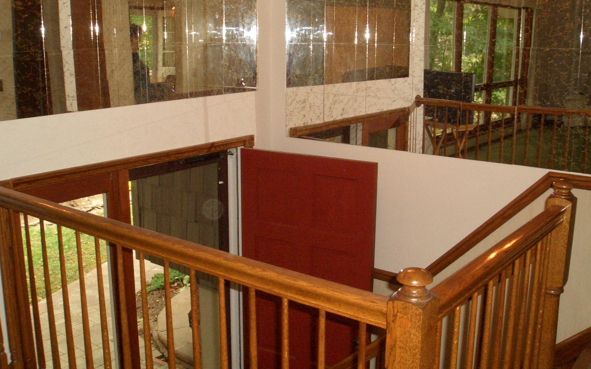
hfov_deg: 50.4
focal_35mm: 39
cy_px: 187
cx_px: 295
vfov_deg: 32.8
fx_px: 628
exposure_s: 1/40
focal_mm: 4.8
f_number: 4
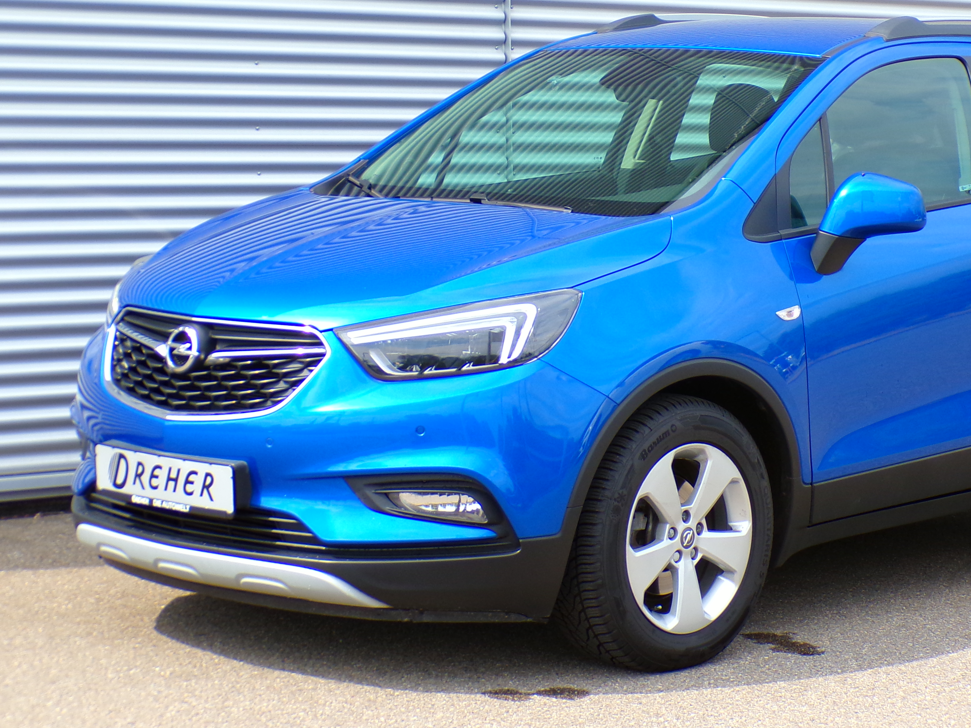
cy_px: 355
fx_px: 2581
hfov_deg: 21.2
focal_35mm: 92
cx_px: 667
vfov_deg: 16.1
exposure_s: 1/320
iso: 100
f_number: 3.8
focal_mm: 11.6
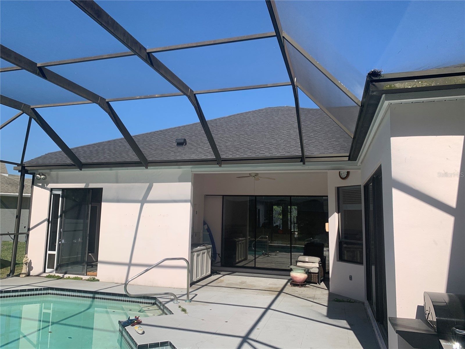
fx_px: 349
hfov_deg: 67.3
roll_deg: -3.4
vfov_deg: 53.1
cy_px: 174
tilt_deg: +12.2
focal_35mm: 26
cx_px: 232
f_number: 1.8
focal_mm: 4.25
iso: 25
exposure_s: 1/1953
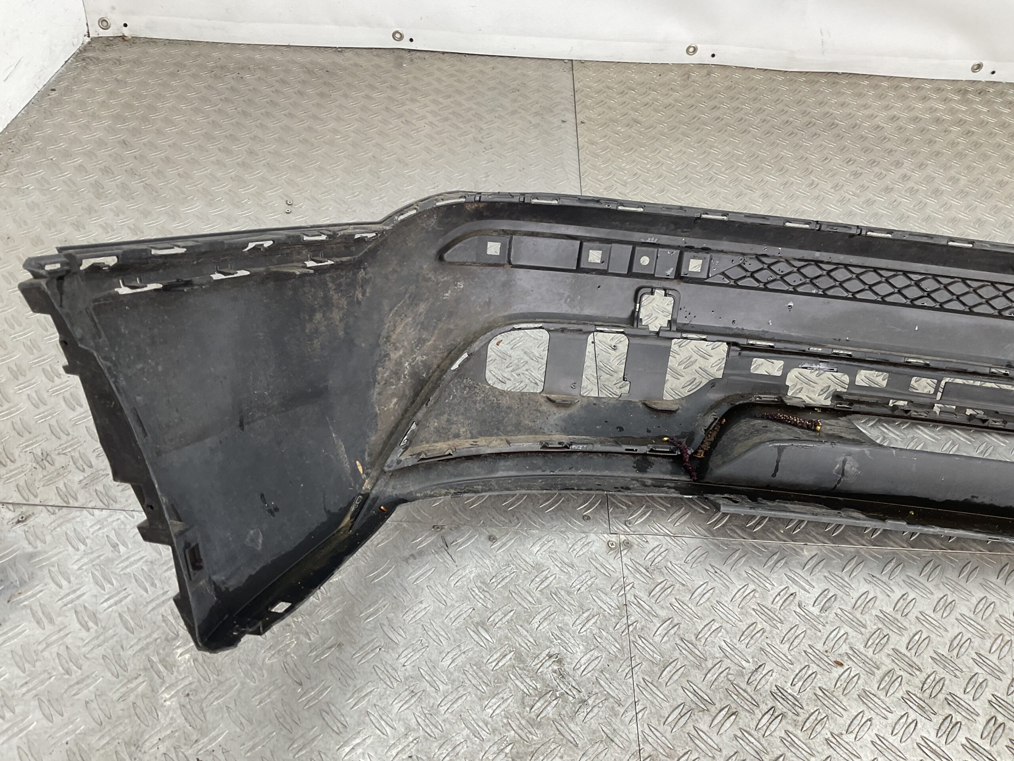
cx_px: 507
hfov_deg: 61.7
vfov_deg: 48.2
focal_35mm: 29
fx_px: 849
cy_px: 380
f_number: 1.8
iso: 25
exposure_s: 1/120
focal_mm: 3
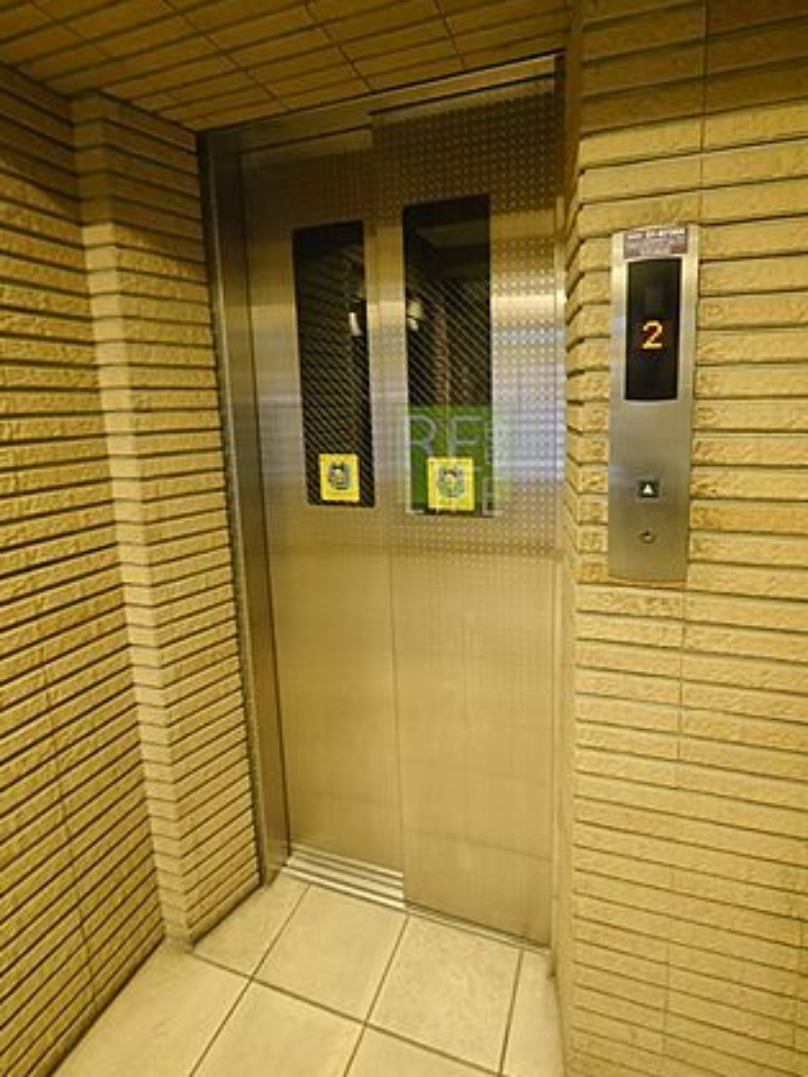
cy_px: 464
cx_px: 454
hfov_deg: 77.8
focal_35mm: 16
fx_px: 498
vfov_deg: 93.9
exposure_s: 1/6
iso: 3200
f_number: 6.3
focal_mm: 7
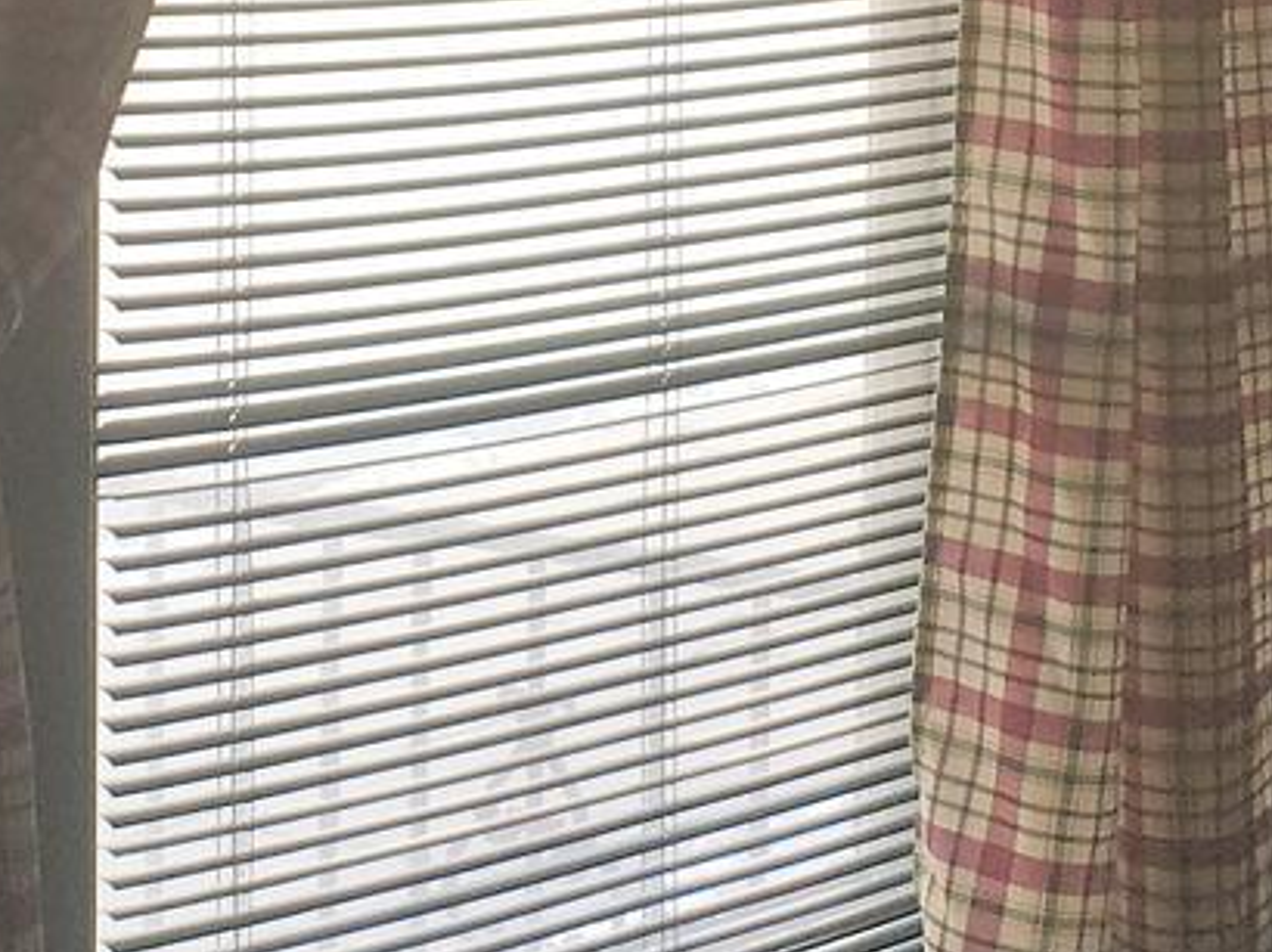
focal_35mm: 145
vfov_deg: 10.1
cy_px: -118
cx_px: 447
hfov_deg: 13.6
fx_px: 5325
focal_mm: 4.15
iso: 25
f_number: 2.2
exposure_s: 1/60
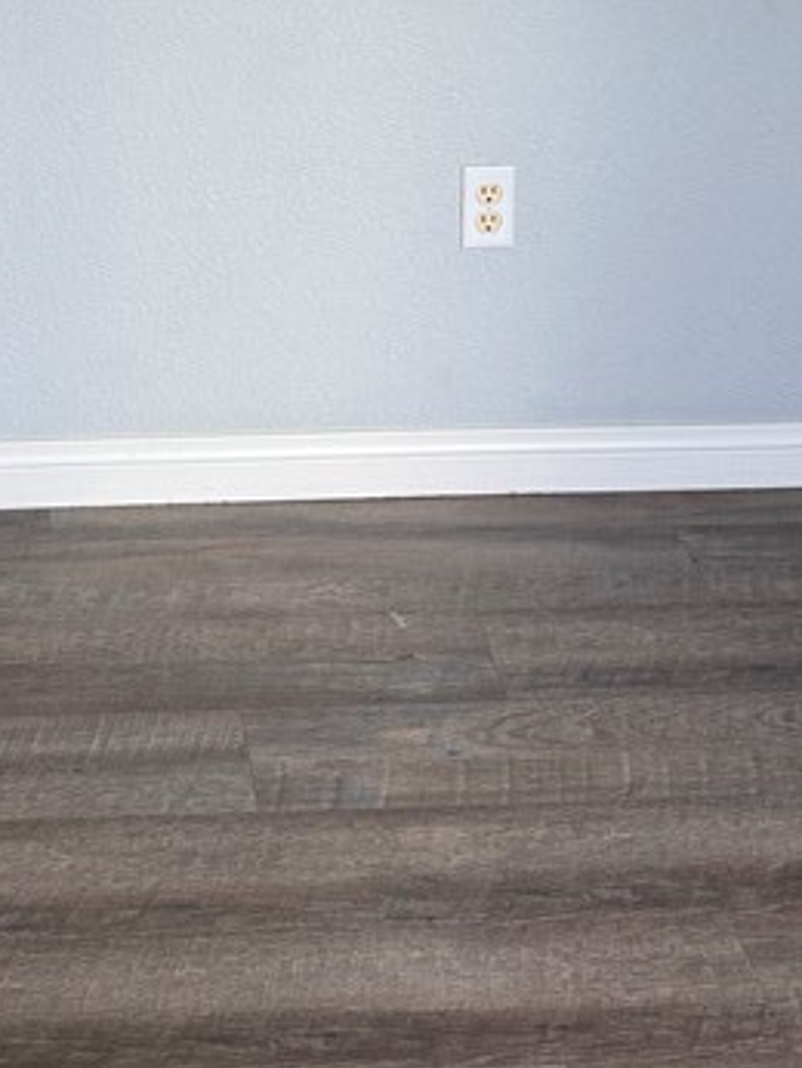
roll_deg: -0.5
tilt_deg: -10.1
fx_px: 2191
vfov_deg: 24.4
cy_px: -262
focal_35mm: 71
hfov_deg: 20.5
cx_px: 160
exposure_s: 1/124
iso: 50
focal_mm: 6.76
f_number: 1.78
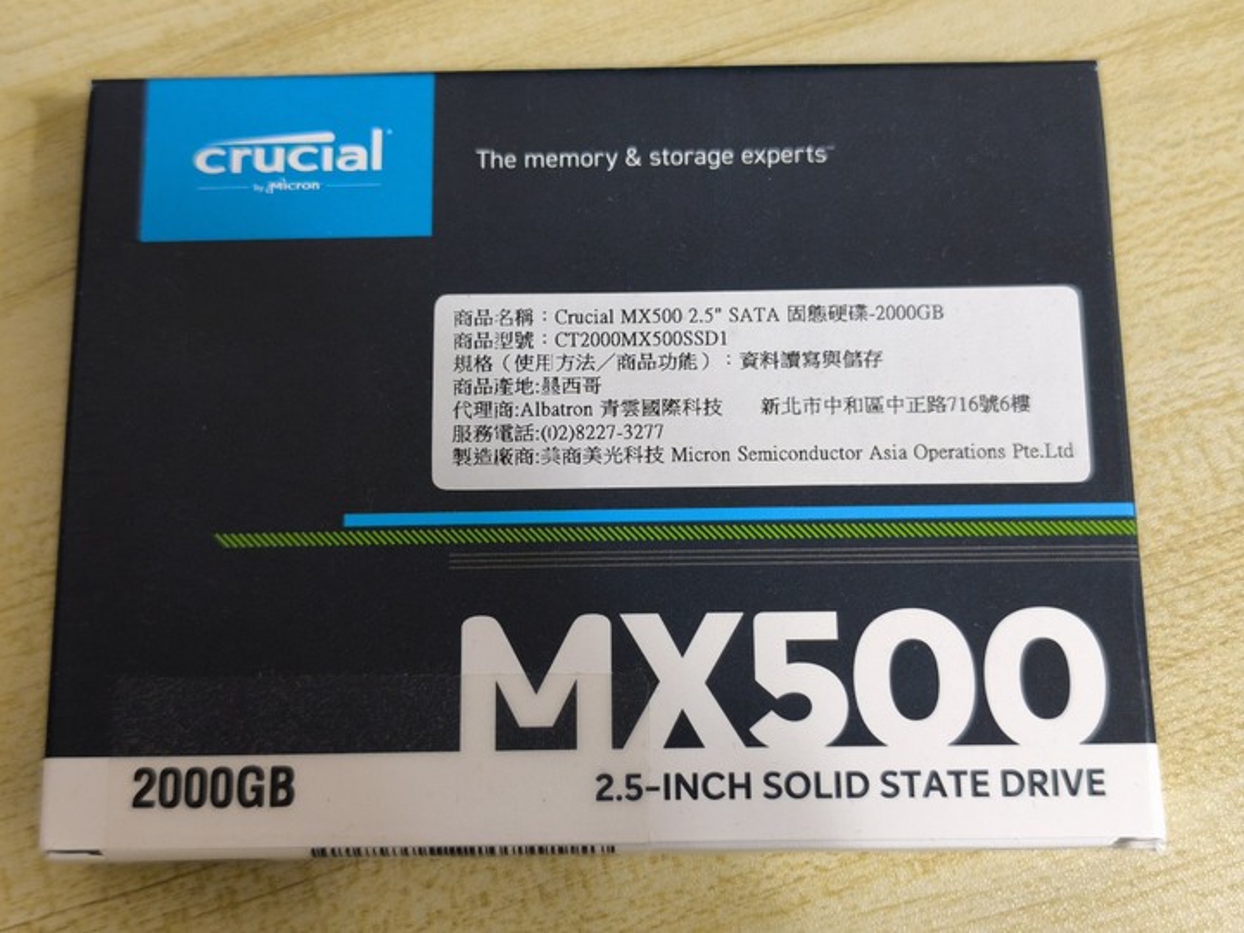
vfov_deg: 31.5
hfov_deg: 41.2
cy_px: 466
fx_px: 1653
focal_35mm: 46
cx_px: 622
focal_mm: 6.57
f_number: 1.6
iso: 250
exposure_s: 1/60
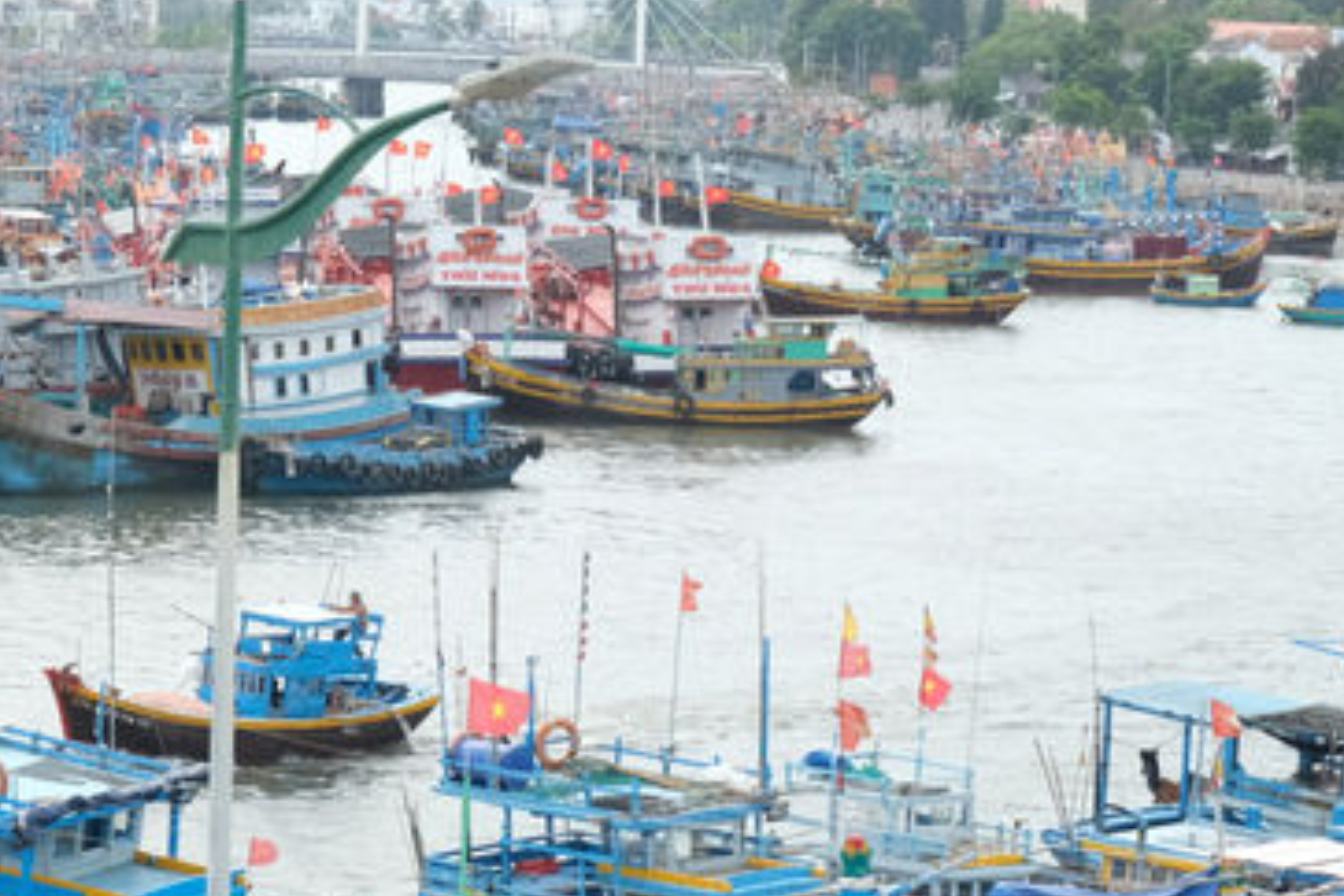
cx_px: 874
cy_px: 433
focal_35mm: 131
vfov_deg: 10.5
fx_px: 4890
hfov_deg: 15.6
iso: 1600
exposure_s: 1/3200
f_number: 5.6
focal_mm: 58.6
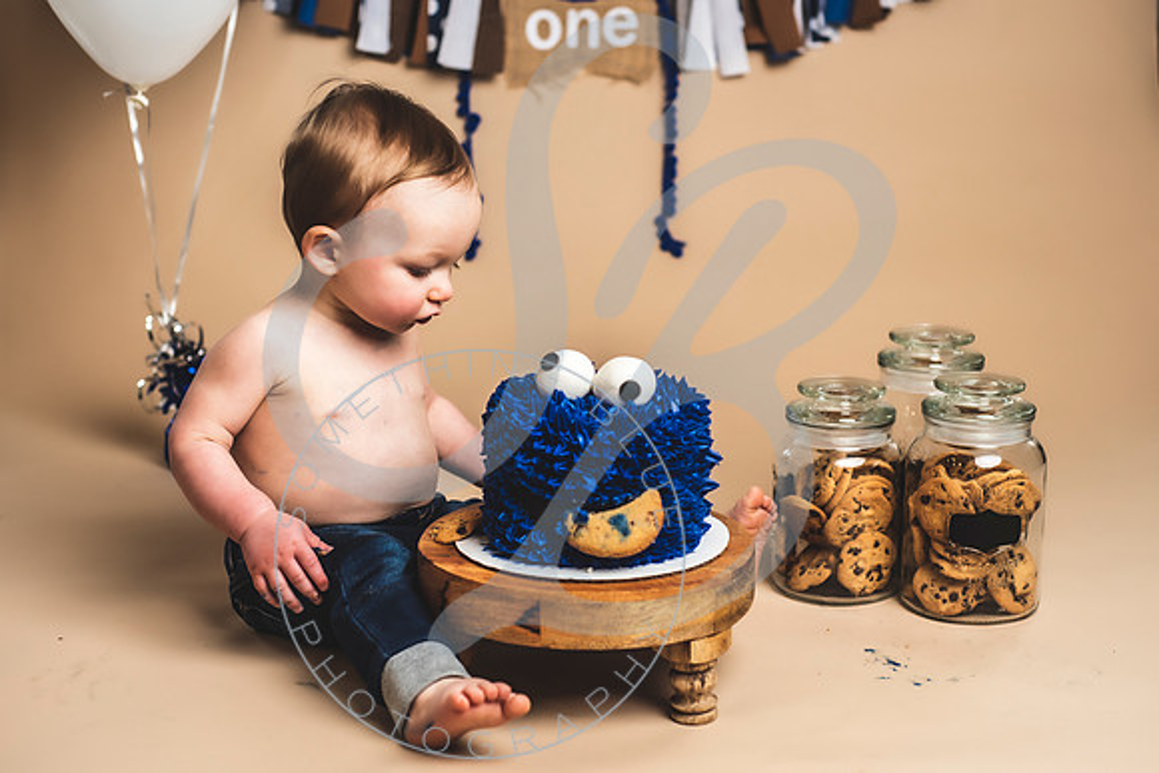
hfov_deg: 33.3
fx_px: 1939
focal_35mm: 60
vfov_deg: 22.5
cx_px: 606
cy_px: 361
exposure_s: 1/125
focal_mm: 50
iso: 200
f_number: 2.8
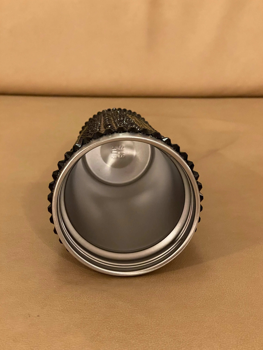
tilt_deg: -21.4
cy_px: 178
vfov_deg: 36.2
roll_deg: +1.2
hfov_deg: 27.5
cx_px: 132
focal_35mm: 53
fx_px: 537
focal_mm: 6
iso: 500
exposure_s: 1/50
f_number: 2
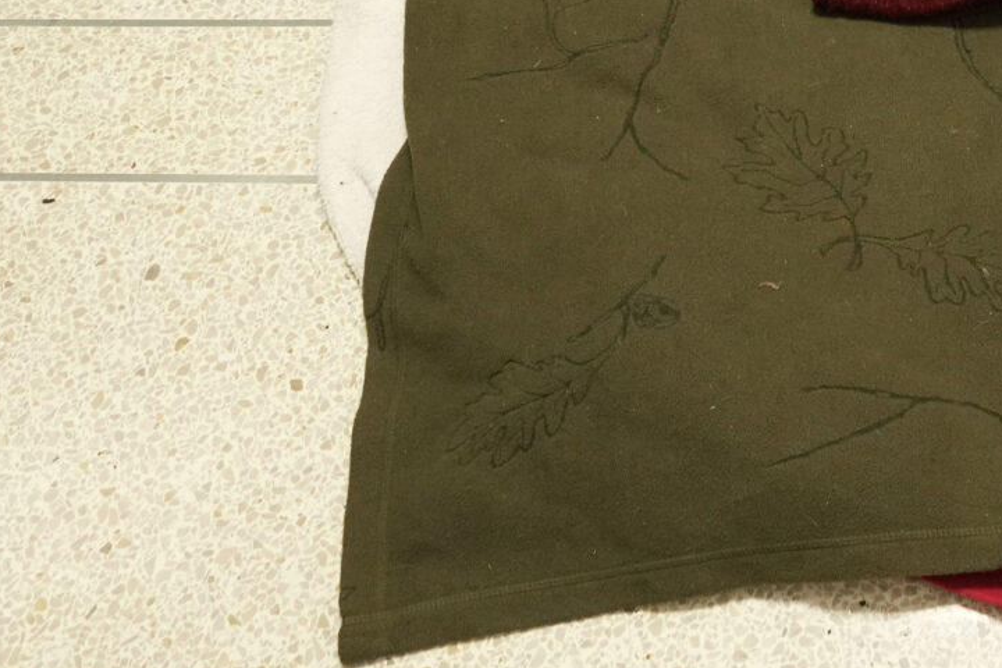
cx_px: 1188
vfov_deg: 19.0
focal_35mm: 64
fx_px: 1781
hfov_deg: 27.7
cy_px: -290
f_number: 4.5
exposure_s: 1/40
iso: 2500
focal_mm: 18
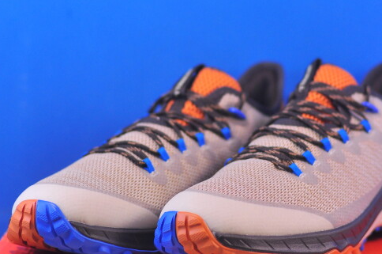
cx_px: 242
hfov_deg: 16.5
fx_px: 1314
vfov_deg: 11.0
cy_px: 89
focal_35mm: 124
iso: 250
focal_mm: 50
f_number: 2.2
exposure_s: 1/320
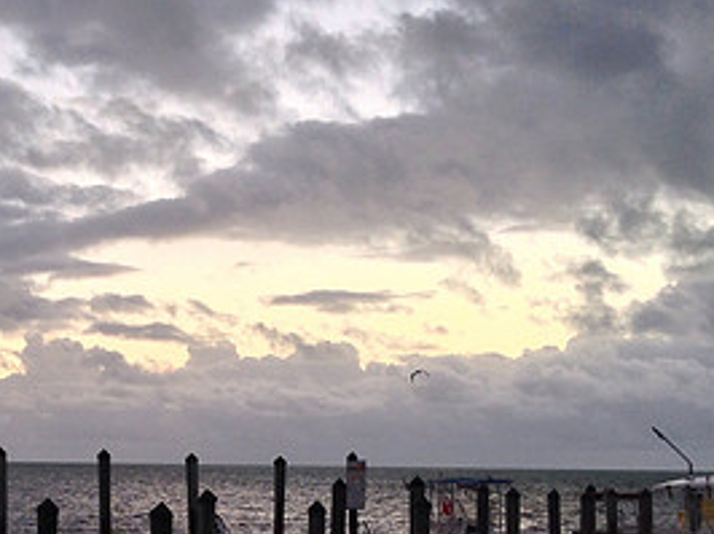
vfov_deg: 20.1
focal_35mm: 72
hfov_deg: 26.5
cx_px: 132
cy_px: 463
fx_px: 1484
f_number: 2.4
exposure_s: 1/60
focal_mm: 4.12
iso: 50
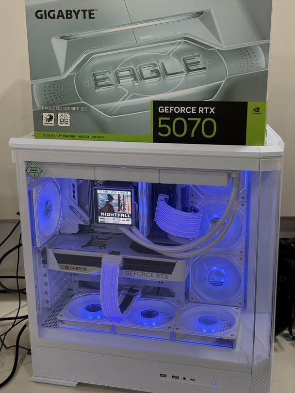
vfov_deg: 39.7
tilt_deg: -18.0
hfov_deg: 30.2
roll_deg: +1.1
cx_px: 148
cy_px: 196
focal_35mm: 48
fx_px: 546
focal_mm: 6.76
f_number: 1.78
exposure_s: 1/50
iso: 80
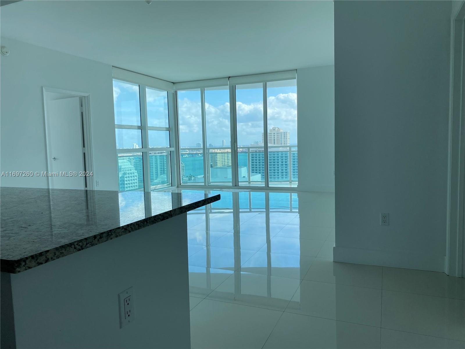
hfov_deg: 67.3
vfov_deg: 53.1
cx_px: 232
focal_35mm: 26
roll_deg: +0.9
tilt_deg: -4.1
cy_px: 174
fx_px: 349
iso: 32
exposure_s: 1/772
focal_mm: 4.25
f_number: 1.8
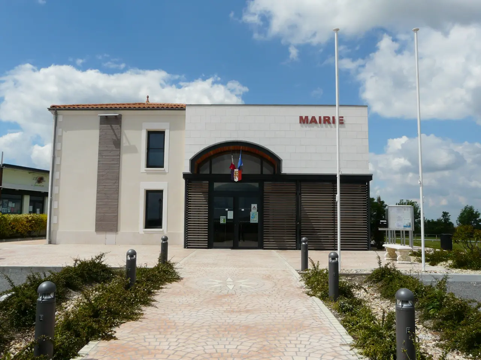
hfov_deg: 61.7
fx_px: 403
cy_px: 180
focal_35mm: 29
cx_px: 240
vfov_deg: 48.2
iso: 100
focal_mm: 4.8
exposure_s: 1/400
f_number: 8
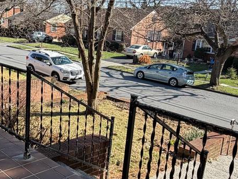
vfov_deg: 32.2
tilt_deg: -13.8
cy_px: 92
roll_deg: -2.7
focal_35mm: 45
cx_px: 57
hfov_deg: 40.8
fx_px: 309
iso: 40
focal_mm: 2.22
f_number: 2.2
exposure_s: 1/585
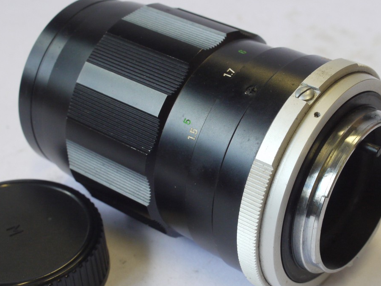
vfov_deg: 18.4
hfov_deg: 24.4
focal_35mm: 80
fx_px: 881
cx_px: 215
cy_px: 180
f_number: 9
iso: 800
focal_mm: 30
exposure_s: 1/80
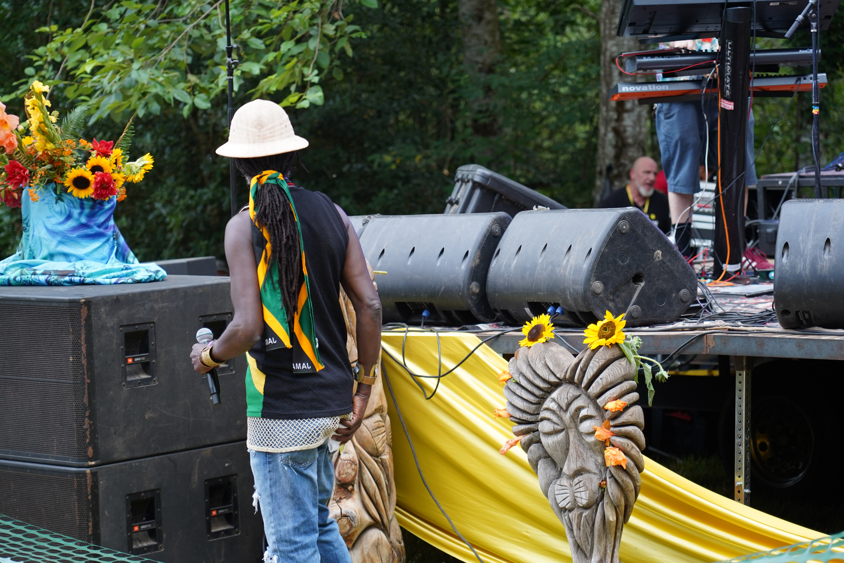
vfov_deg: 13.0
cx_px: 422
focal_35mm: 105
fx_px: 2461
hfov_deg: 19.5
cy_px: 282
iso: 500
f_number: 4
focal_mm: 105
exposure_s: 1/160
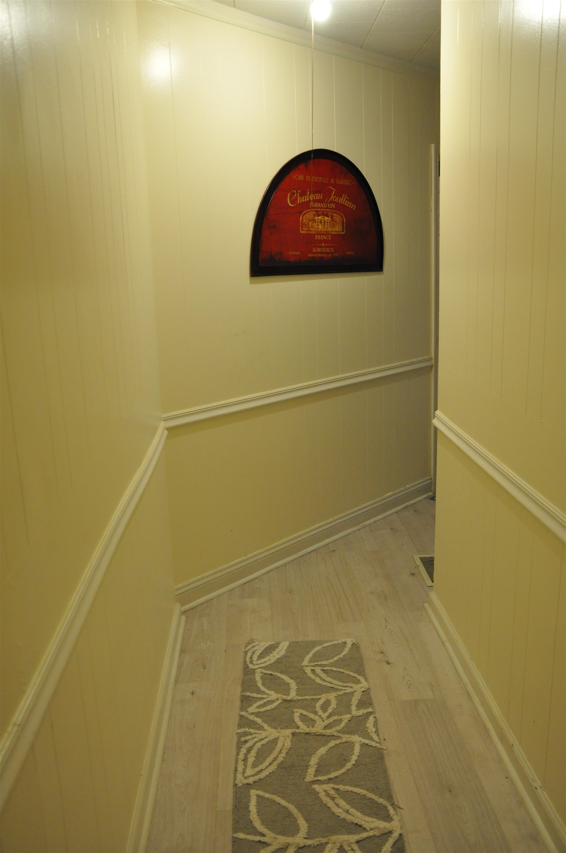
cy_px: 426
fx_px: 745
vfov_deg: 59.6
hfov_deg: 41.6
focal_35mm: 32
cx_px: 283
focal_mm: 21
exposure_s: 1/40
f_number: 6.3
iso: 1000
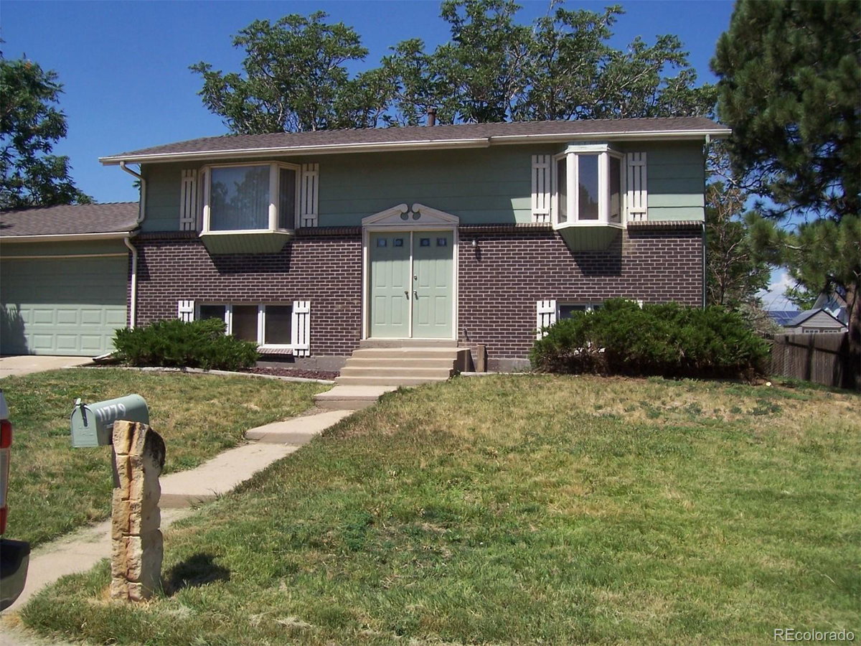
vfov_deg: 41.8
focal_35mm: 34
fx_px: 846
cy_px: 323
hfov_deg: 54.0
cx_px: 430
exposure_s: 1/500
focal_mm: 5.6
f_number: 5.6
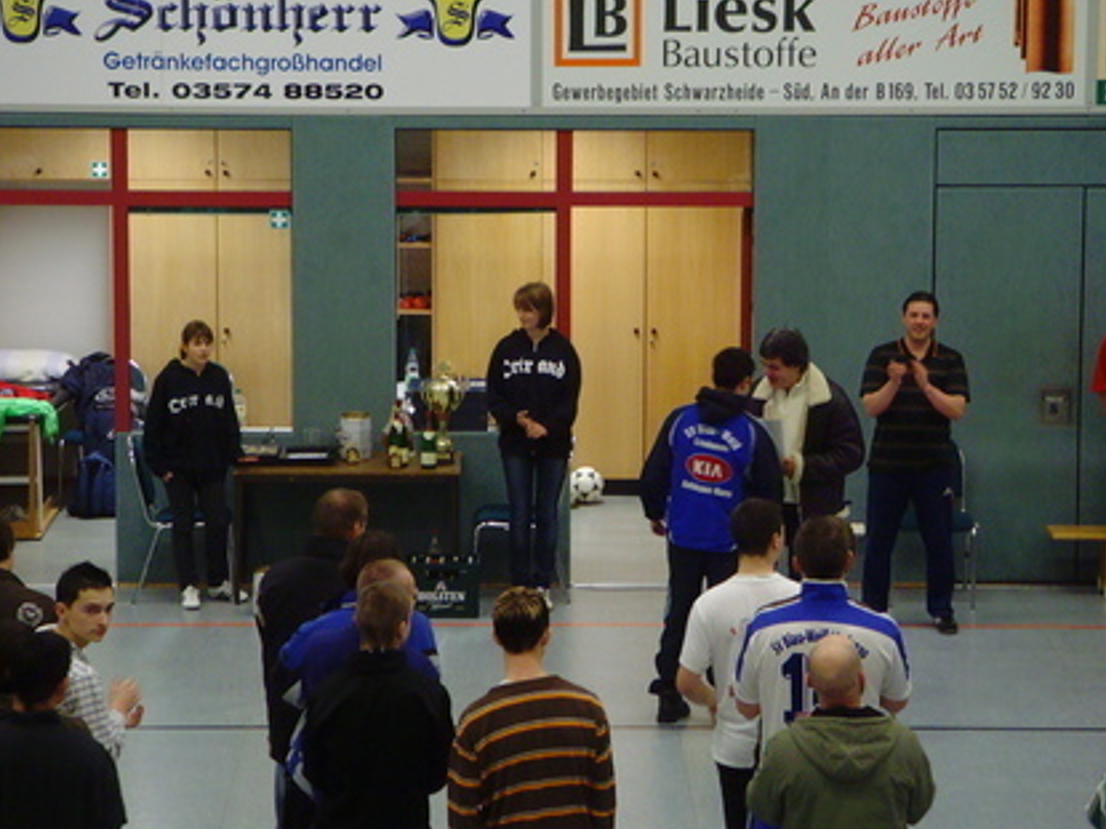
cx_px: 554
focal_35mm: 141
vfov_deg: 10.5
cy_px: 407
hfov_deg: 14.0
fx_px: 4504
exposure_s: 1/15
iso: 200
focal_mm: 19.8
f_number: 4.5
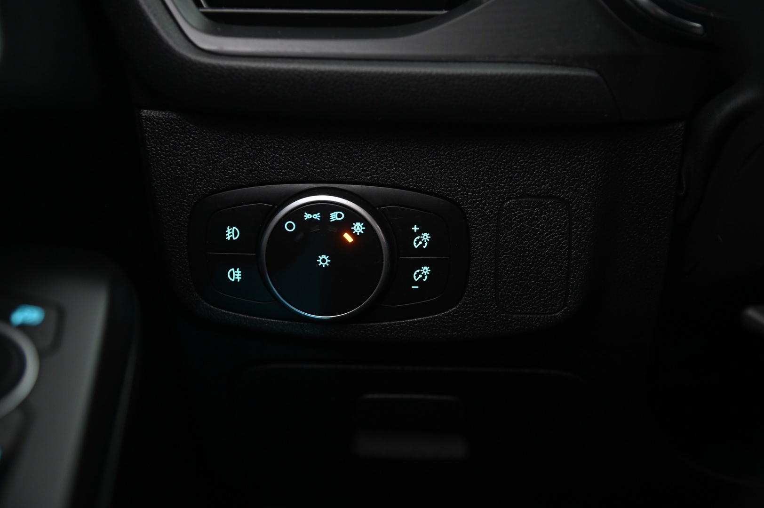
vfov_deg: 26.9
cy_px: 254
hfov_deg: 39.6
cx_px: 382
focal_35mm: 50
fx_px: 1060
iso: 2000
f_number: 4
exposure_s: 1/10
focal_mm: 50
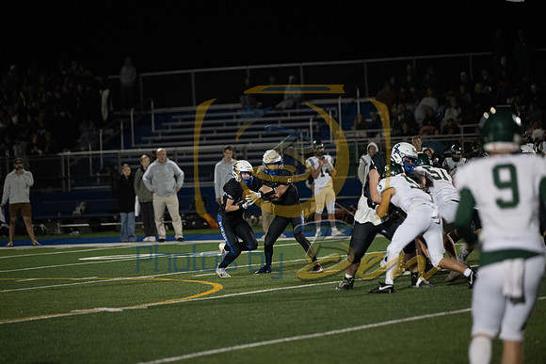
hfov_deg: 10.3
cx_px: 273
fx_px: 3034
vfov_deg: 6.9
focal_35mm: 200
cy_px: 182
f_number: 2.8
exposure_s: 1/1250
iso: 5000
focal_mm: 200
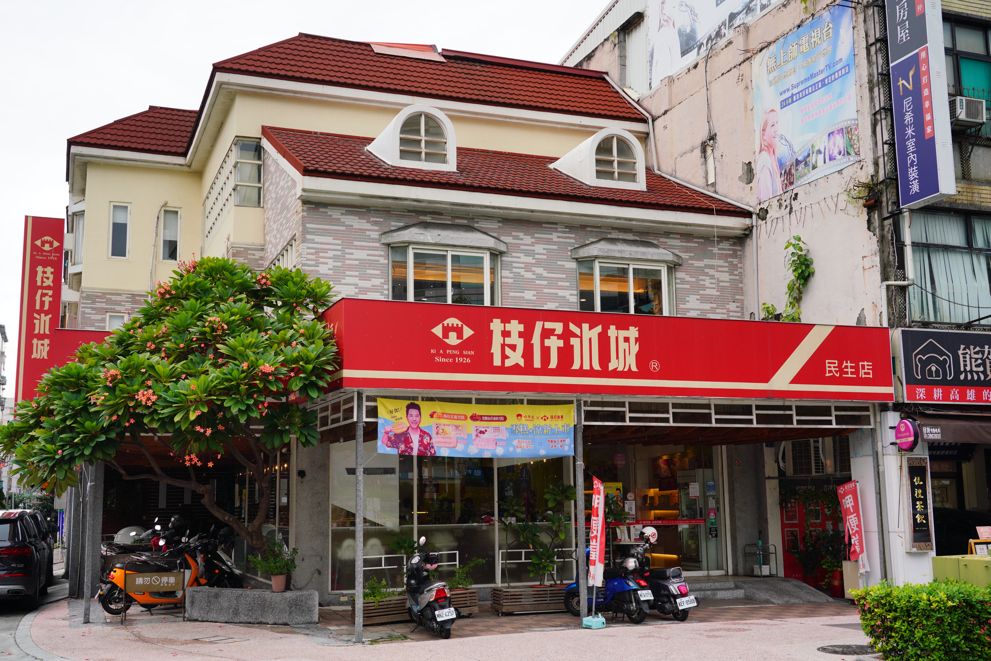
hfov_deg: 50.7
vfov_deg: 35.1
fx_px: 1046
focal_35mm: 38
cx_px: 496
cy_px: 330
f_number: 5.6
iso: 500
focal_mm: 38
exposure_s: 1/800
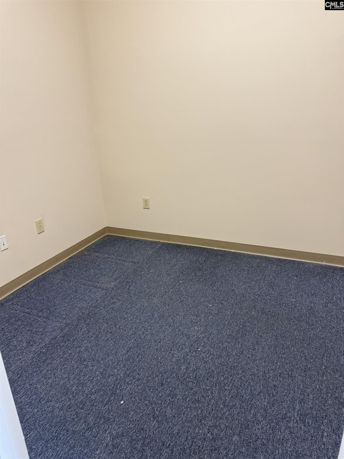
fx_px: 318
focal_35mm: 24
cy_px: 230
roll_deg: +2.4
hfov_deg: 56.8
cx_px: 172
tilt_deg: -18.8
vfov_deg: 71.6
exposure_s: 1/120
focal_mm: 6.76
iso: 200
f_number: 1.78
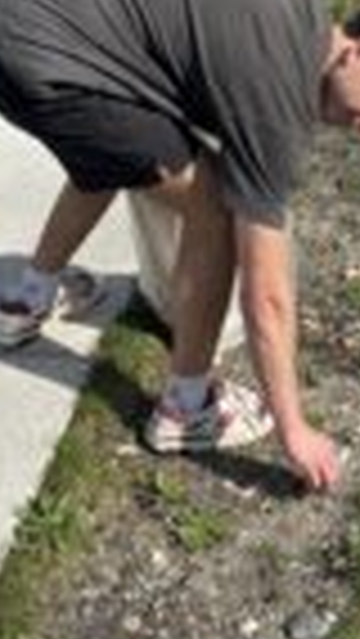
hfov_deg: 16.9
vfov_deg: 29.4
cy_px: 117
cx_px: 362
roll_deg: -0.5
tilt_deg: -26.8
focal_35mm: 70
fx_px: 1187
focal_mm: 5.96
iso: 50
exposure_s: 1/1522
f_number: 1.6
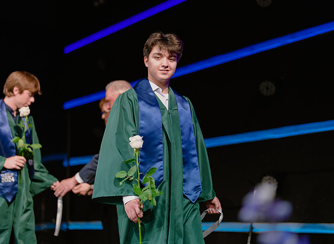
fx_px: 610
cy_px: 100
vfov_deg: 22.7
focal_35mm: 64
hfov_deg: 30.6
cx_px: 167
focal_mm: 50
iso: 640
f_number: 1.2
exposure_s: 1/320
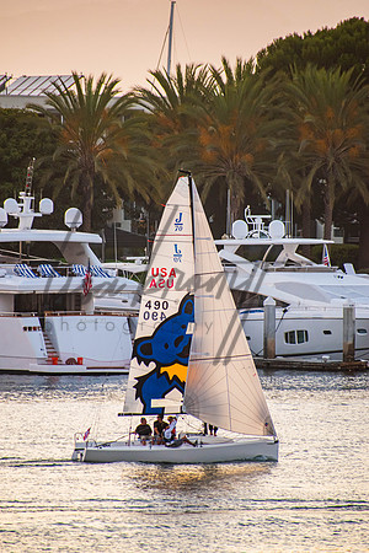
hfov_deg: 3.1
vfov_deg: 4.6
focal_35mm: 450
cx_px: 184
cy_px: 276
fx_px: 6918
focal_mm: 300
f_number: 6.3
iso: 800
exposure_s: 1/160
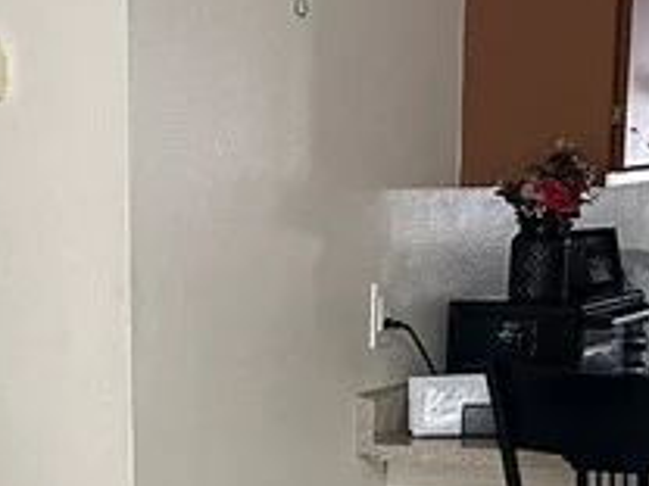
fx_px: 2212
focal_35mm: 118
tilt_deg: -12.1
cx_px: 62
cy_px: 629
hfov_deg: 16.5
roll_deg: +1.3
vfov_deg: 12.2
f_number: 1.78
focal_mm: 6.86
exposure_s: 1/60
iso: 250
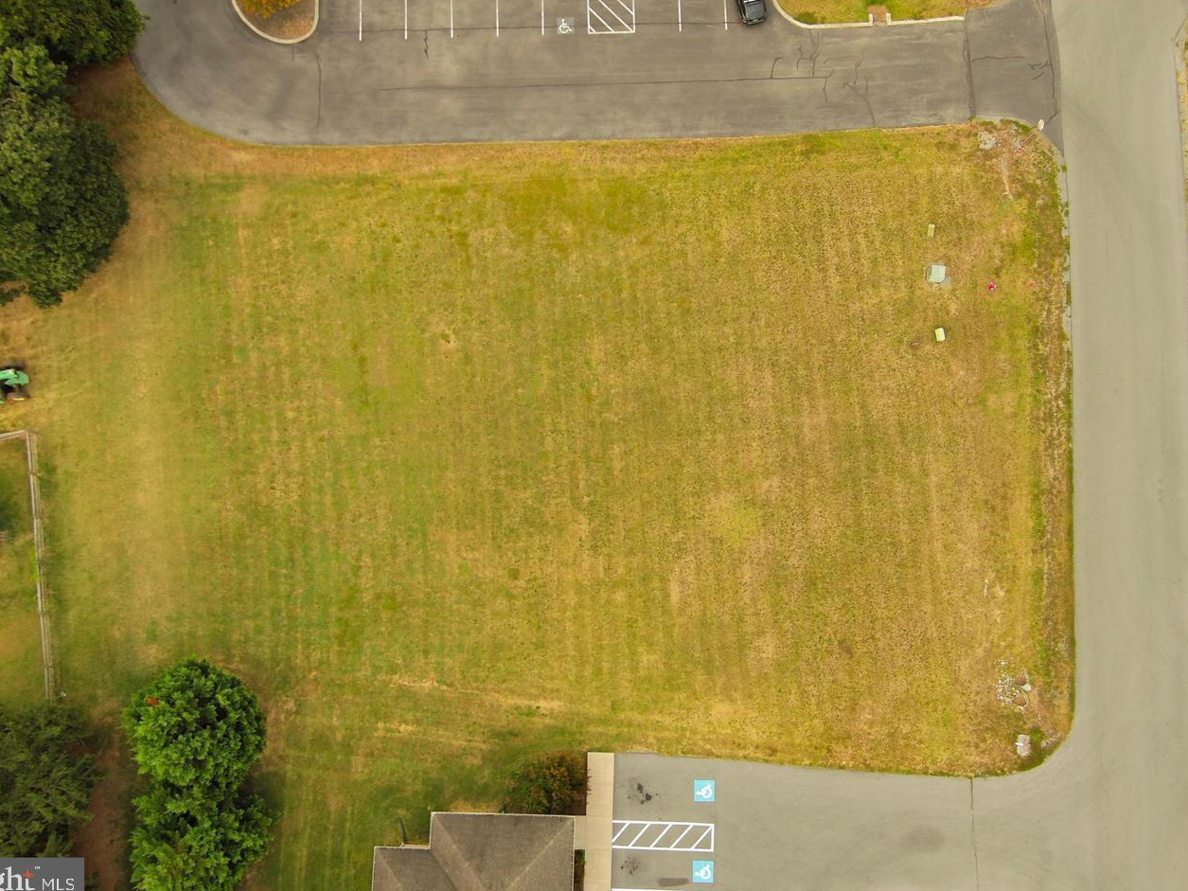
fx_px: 1098
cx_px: 618
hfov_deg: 56.8
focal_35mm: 32
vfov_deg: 44.2
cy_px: 452
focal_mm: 10.57
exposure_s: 1/100
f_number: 2.8
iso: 100
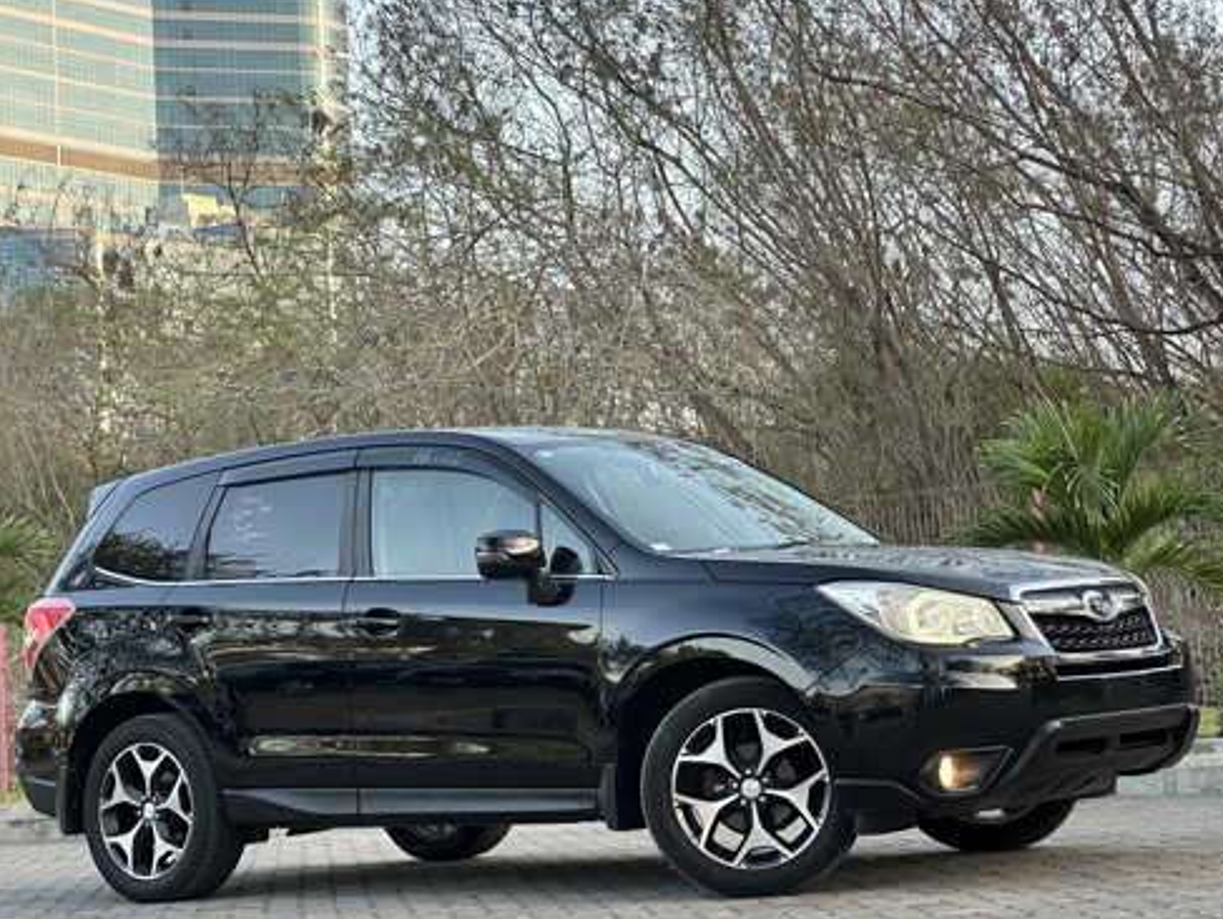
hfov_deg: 24.7
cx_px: 603
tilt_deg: +4.7
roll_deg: +2.5
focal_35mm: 79
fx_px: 2793
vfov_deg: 18.7
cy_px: 456
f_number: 2.8
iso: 64
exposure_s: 1/99
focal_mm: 9
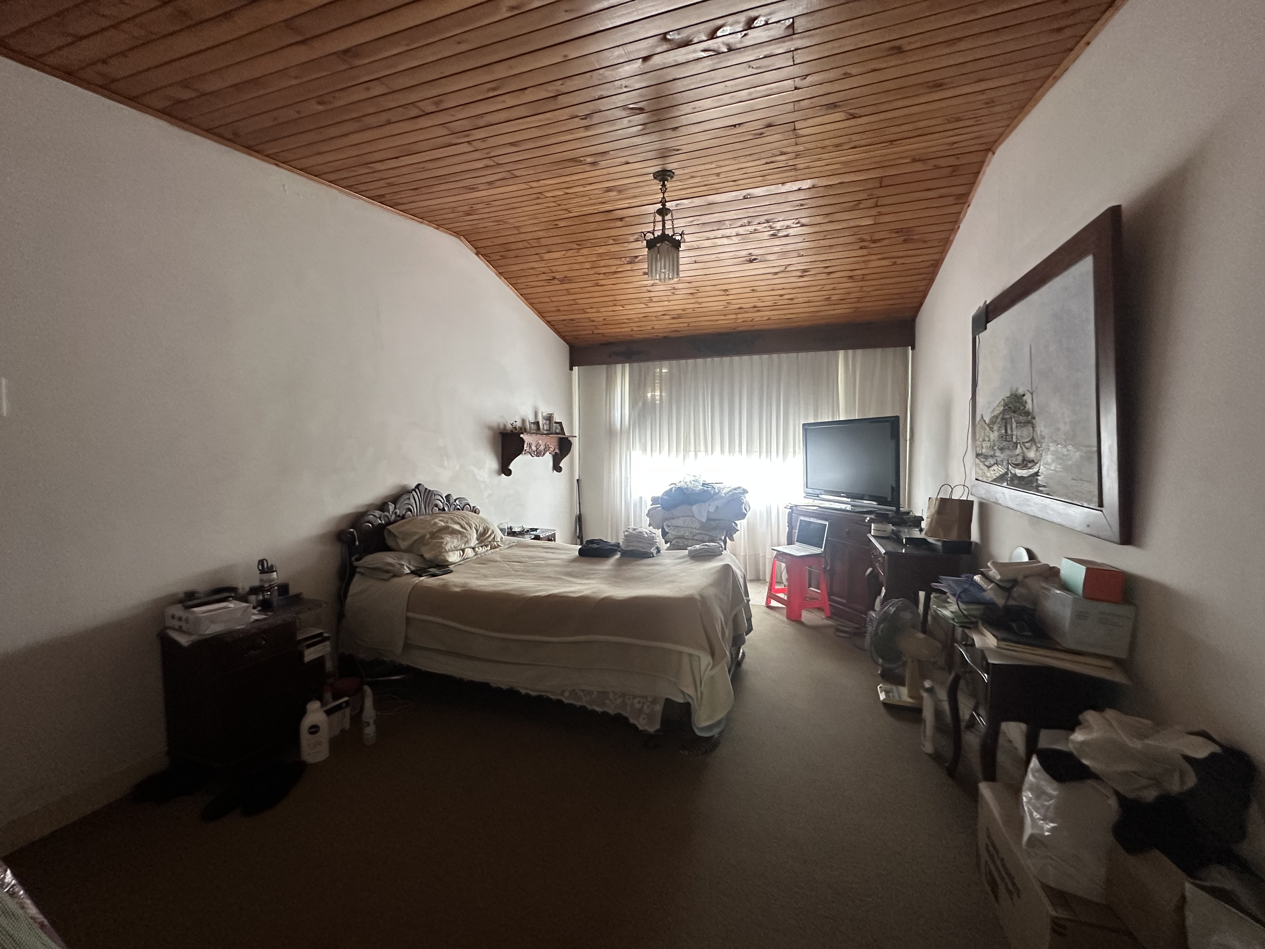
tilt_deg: -2.8
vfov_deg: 85.7
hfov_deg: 102.1
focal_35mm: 14
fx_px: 512
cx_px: 632
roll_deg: -0.9
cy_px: 474
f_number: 2.2
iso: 500
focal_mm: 2.22
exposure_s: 1/60
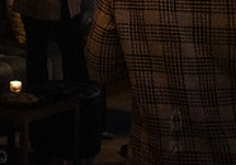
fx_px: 759
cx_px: -103
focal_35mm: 114
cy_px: -64
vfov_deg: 12.0
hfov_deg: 16.4
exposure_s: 1/125
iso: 10000
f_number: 3.2
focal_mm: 35
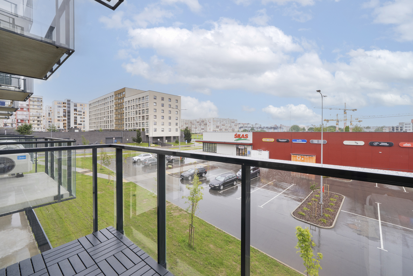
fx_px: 161
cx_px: 206
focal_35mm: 14
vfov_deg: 81.2
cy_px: 138
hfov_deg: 104.3
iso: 640
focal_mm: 14
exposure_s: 1/6
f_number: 13
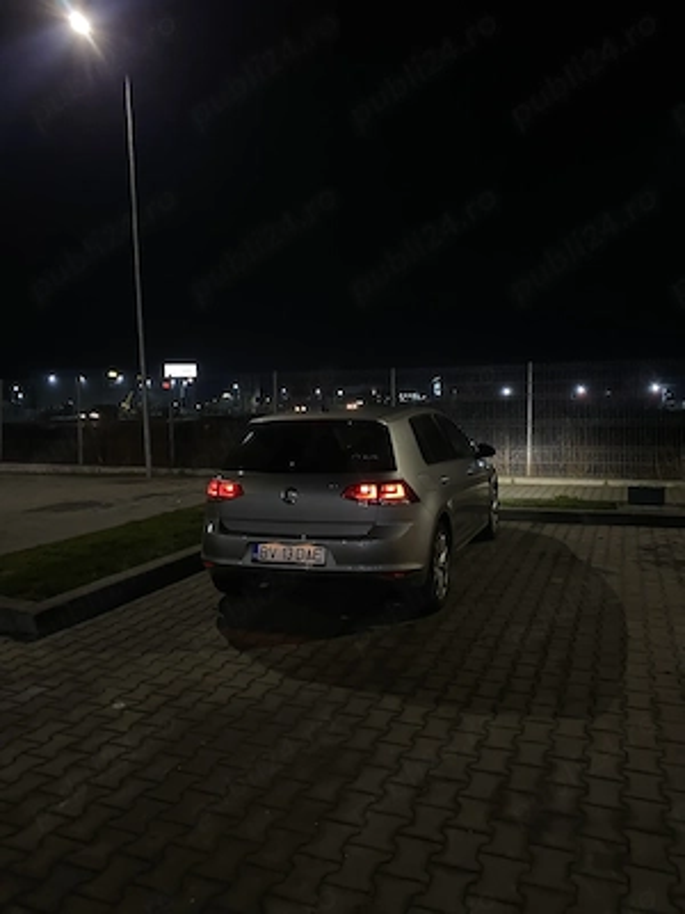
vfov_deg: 67.3
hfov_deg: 53.1
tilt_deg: -3.5
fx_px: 686
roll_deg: -0.1
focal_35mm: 26
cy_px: 457
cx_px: 342
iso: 500
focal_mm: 4.25
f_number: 1.8
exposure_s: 1/33
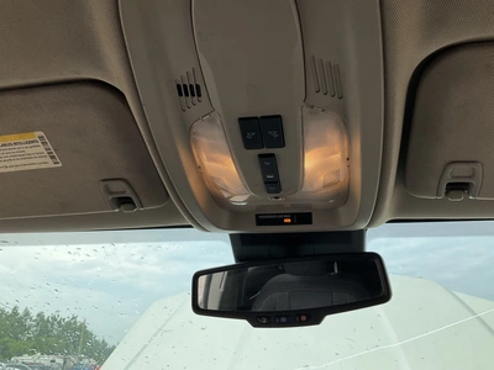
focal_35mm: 29
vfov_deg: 48.2
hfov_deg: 61.7
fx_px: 414
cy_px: 185
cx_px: 247
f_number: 1.8
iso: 25
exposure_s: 1/486
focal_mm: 3
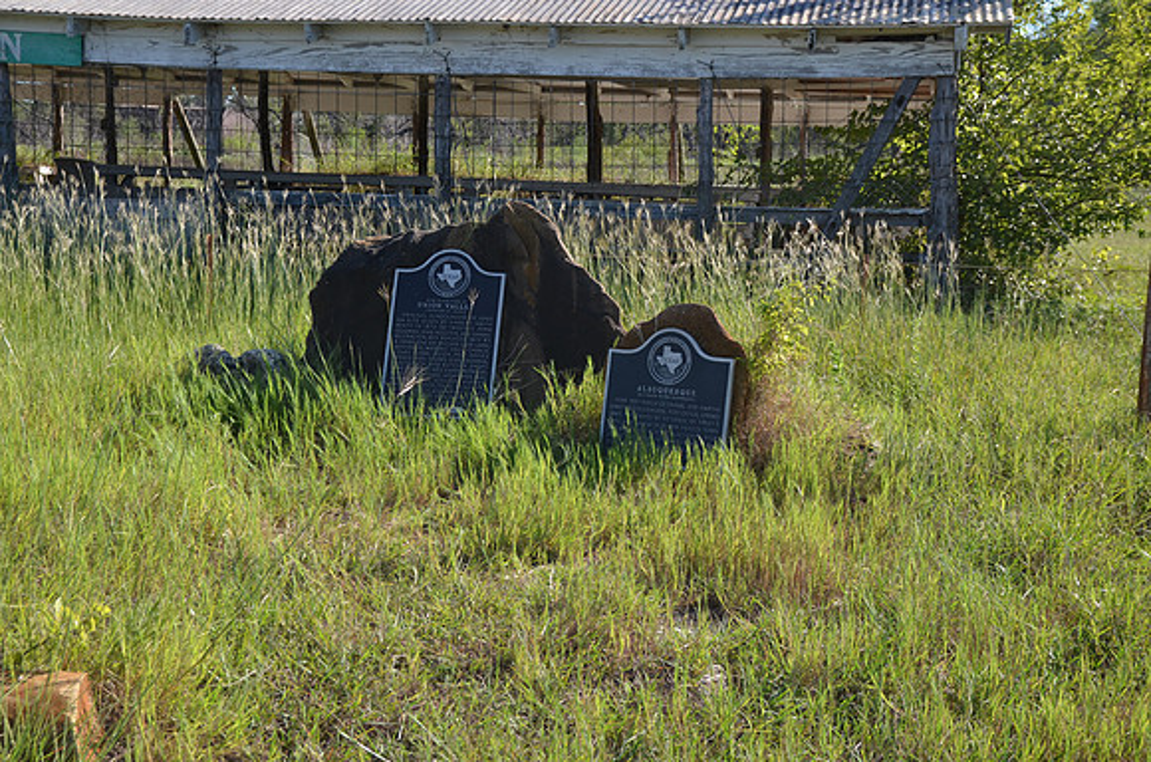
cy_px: 381
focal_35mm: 52
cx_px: 576
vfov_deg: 25.6
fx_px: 1675
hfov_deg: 37.9
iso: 200
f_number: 6.3
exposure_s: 1/160
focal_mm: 35
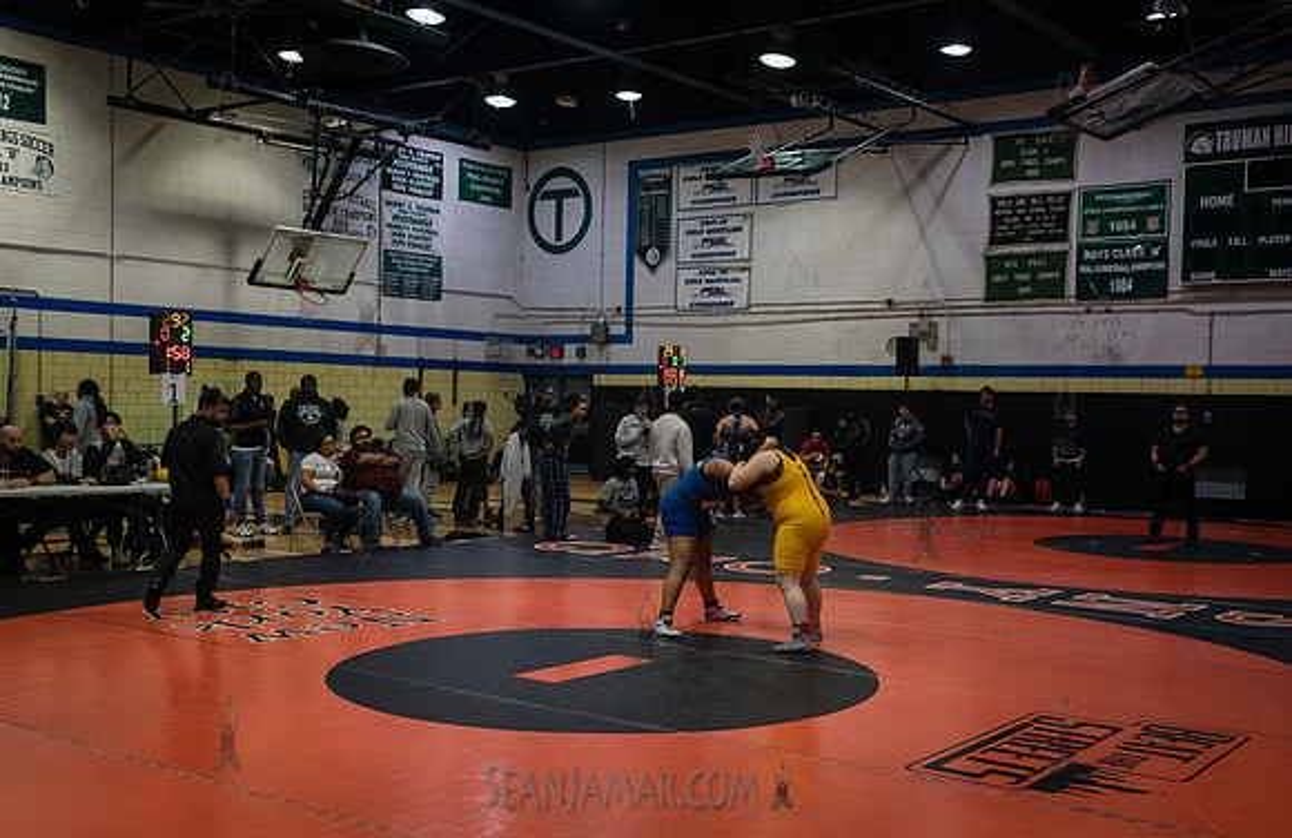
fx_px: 1374
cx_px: 707
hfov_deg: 50.3
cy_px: 471
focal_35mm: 39
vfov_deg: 33.9
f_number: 3.2
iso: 5000
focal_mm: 35
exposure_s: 1/1000
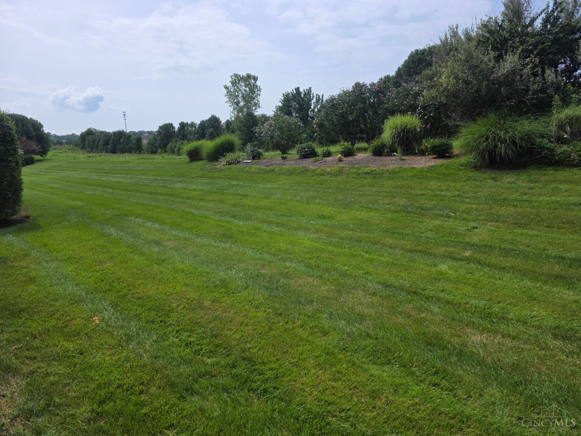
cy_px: 218
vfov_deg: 58.9
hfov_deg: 73.9
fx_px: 386
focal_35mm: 23
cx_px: 290
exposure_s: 1/6574
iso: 80
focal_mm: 6.3
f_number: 1.7
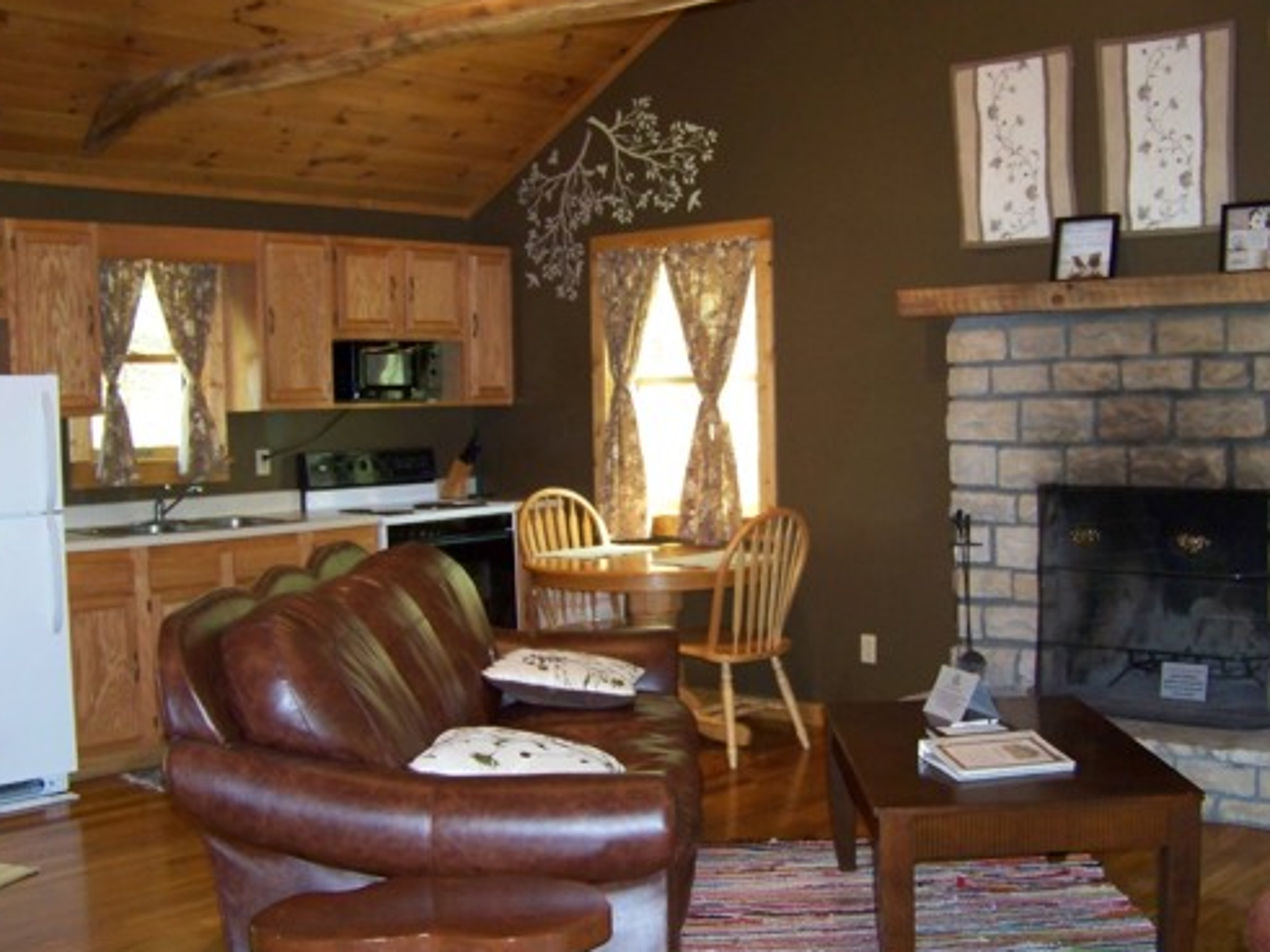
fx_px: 1614
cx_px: 698
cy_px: 507
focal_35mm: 44
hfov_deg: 42.9
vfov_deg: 32.9
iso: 200
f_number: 2.8
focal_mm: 5.85
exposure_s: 1/30
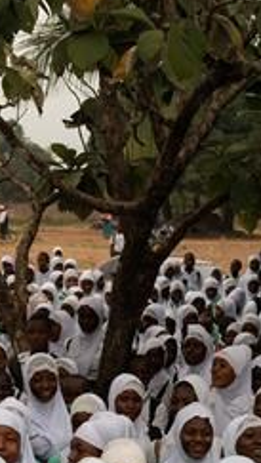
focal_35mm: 98
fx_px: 1204
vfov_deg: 21.6
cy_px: 352
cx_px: -141
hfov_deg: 11.8
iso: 400
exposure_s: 1/1000
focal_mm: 35
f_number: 4.5
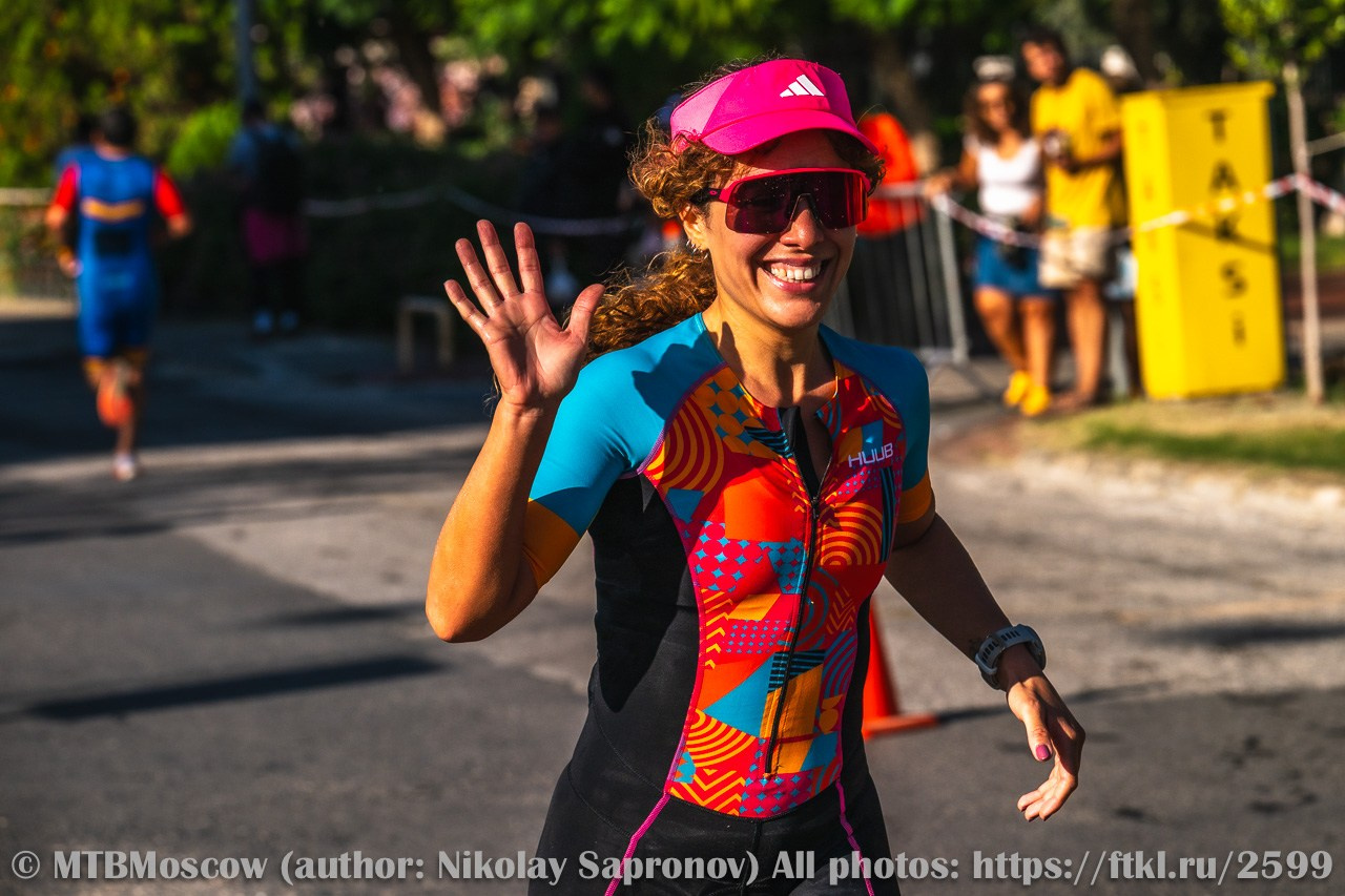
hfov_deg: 13.7
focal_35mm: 150
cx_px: 672
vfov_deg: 9.1
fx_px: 5603
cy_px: 448
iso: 320
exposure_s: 1/2000
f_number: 8
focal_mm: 150
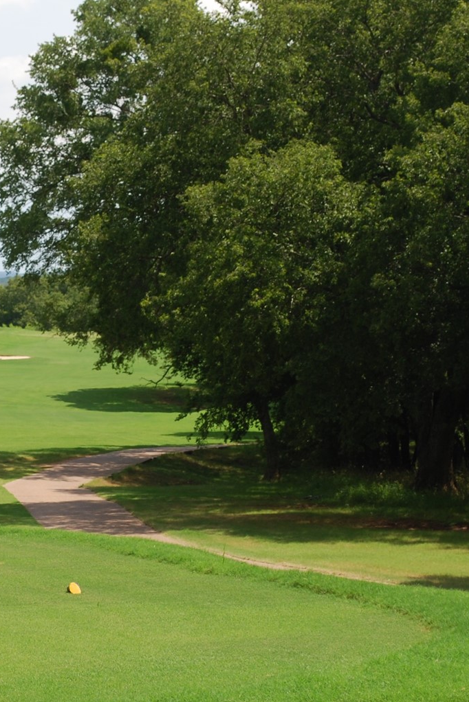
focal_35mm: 175
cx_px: -66
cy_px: 399
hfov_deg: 7.8
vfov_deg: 11.7
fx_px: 3418
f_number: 8
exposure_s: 1/200
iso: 100
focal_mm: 55
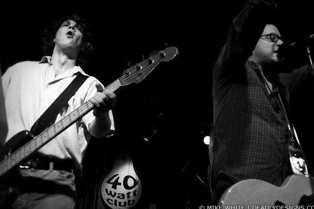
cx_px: 161
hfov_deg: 60.3
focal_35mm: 31
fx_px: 270
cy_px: 105
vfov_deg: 42.3
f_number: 2.8
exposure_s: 1/60
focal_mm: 20
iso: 1600
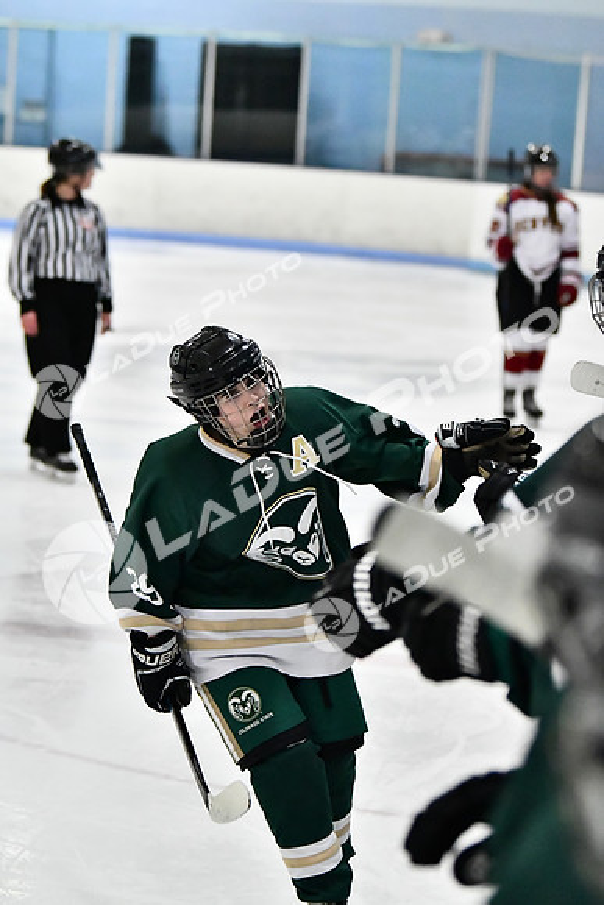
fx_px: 3772
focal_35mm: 150
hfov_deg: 9.2
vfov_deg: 13.7
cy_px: 452
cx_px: 302
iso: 8000
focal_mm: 100
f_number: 2.8
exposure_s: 1/1250
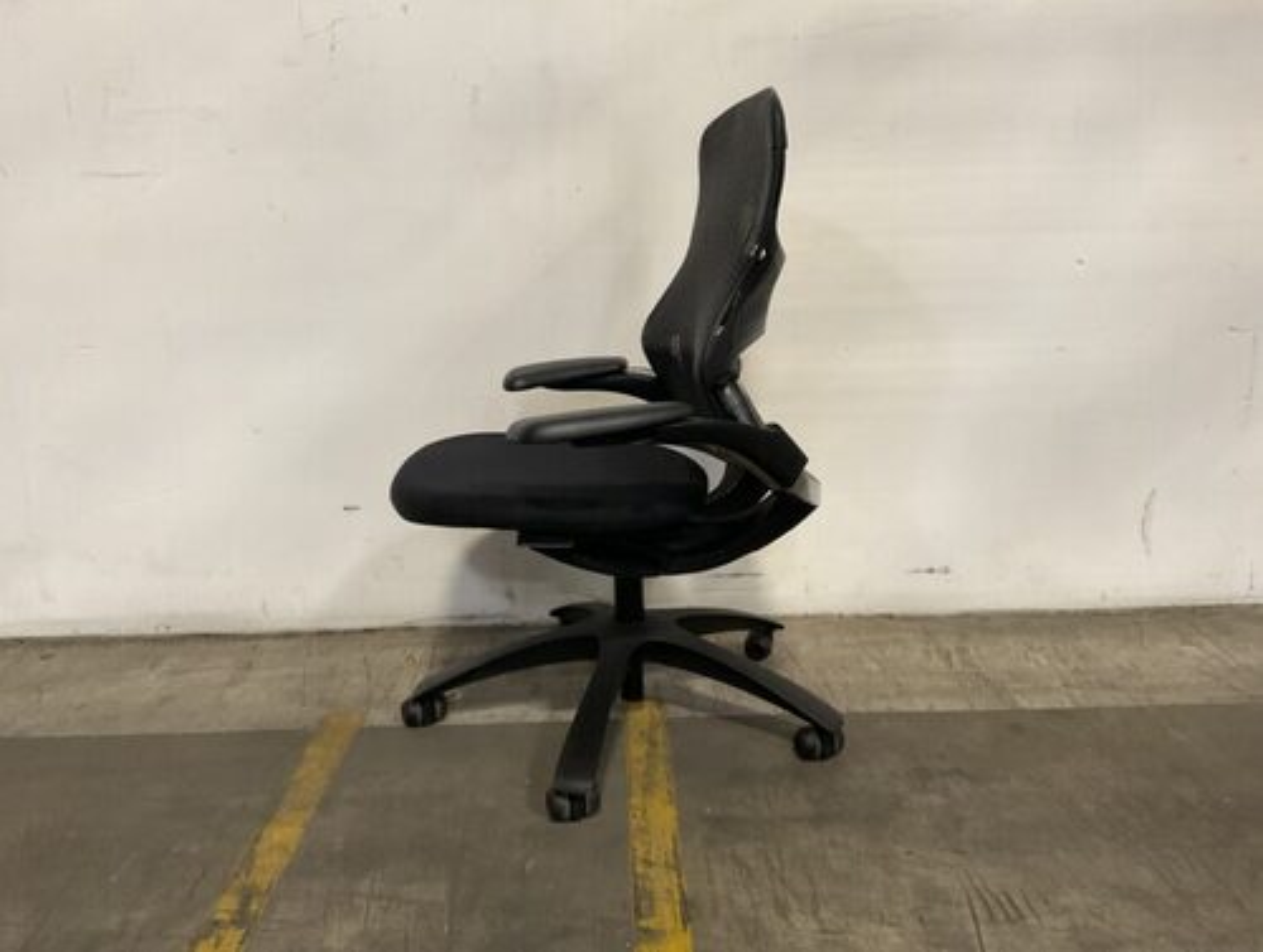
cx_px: 632
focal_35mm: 29
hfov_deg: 61.6
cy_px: 476
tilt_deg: -12.9
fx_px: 1060
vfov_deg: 48.4
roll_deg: +0.6
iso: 160
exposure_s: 1/60
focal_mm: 3
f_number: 1.8
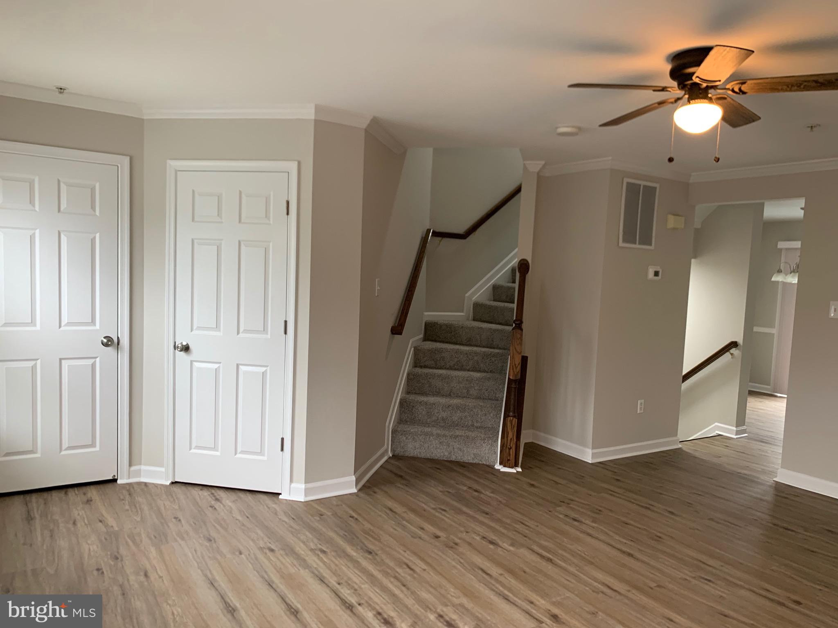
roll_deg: -2.1
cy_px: 314
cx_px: 419
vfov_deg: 53.1
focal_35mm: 26
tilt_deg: -3.5
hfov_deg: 67.3
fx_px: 629
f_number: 1.8
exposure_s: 1/60
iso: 100
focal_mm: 4.25
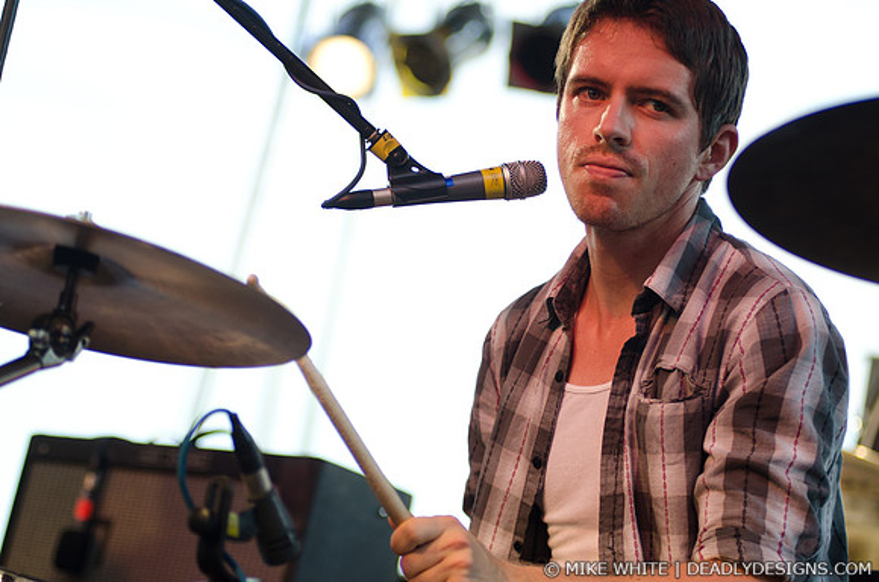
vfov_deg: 11.4
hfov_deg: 17.1
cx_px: 440
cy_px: 291
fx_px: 2924
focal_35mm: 120
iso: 400
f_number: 3.5
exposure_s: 1/1000
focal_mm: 80
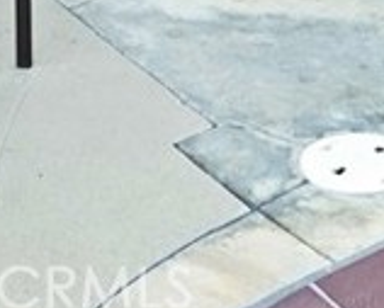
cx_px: 122
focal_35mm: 91
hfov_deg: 20.9
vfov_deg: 12.1
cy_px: -506
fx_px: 1036
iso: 250
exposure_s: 1/8
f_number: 11
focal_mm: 10
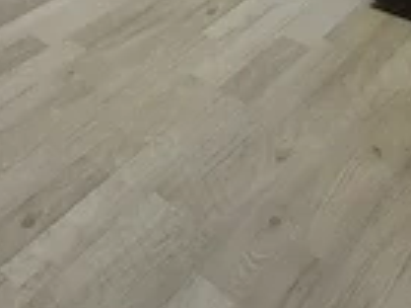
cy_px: -243
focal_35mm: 56
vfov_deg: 19.6
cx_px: 27
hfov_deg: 32.3
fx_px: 664
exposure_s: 1/120
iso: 32
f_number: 1.9
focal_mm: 2.2
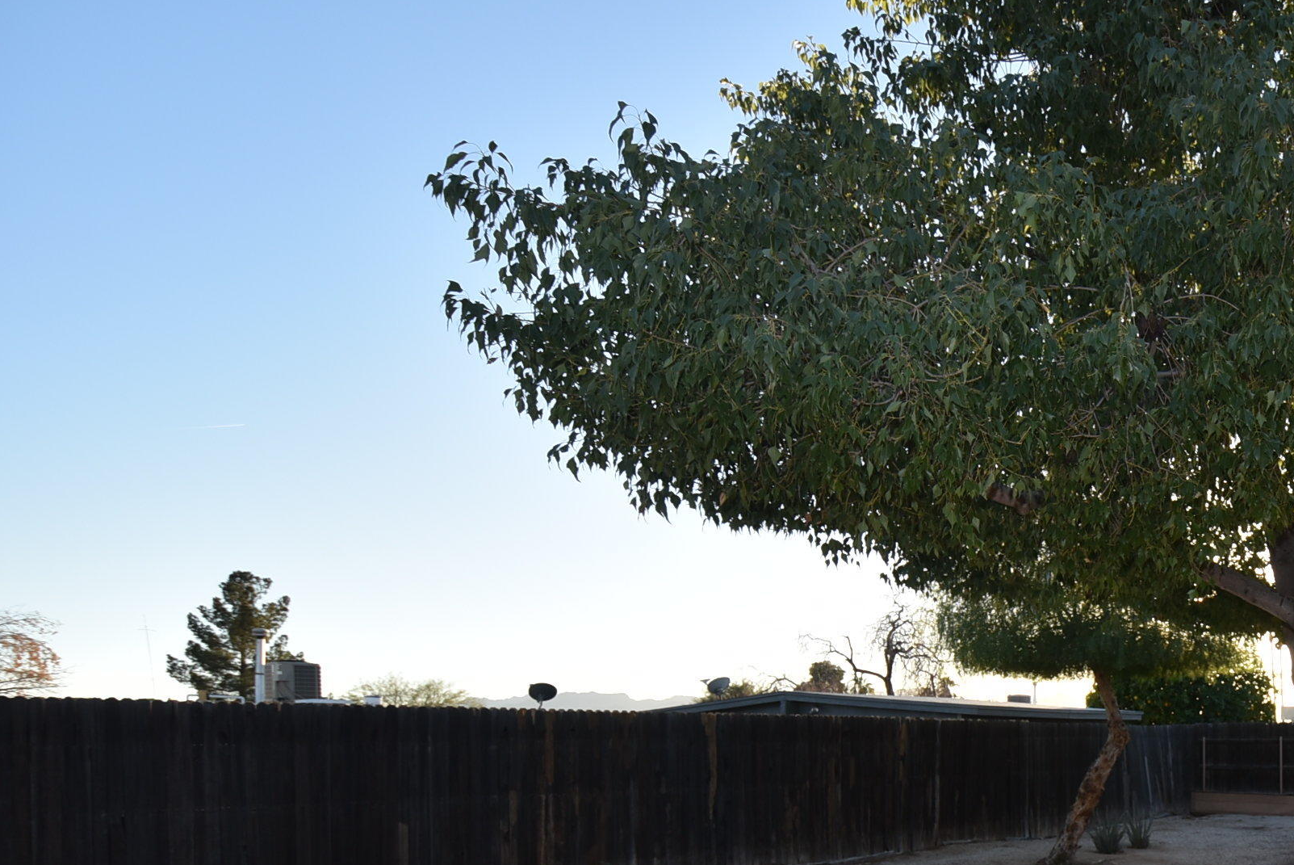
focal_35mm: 28
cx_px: 1179
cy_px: 754
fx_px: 1007
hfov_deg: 56.0
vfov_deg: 43.1
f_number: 5.6
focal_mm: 10
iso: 100
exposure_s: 1/125
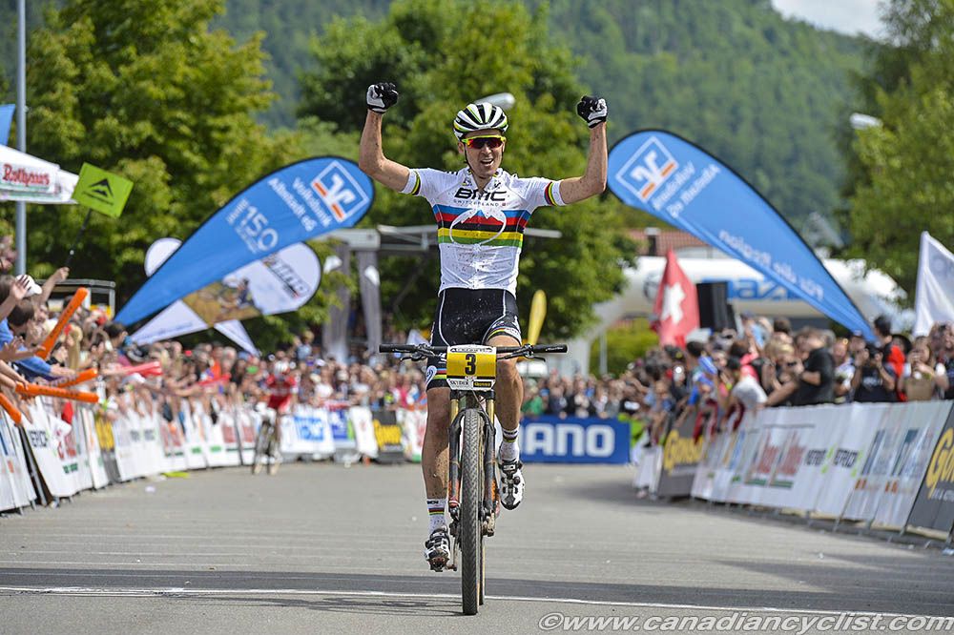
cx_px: 477
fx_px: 5298
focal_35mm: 200
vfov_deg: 6.9
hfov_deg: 10.3
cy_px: 318
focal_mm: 200
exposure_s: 1/800
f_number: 6.3
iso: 250
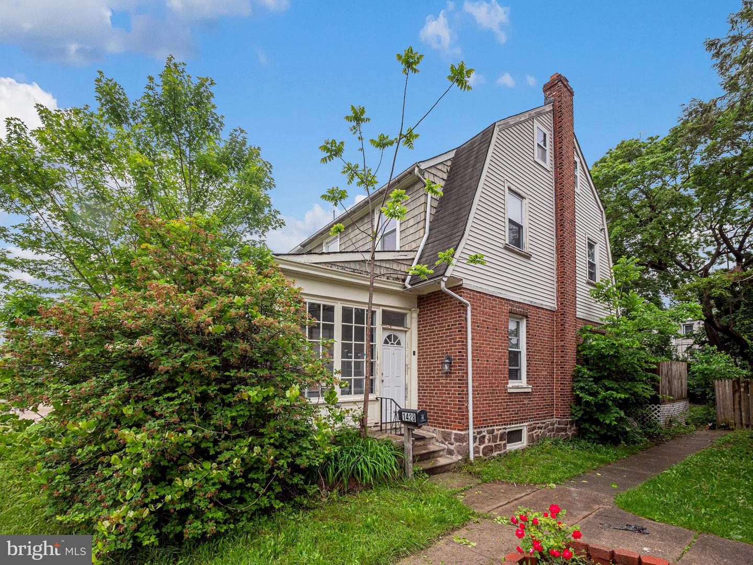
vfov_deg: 78.1
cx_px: 376
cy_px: 282
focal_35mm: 16
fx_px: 348
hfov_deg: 94.5
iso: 200
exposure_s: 1/200
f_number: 5.6
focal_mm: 8
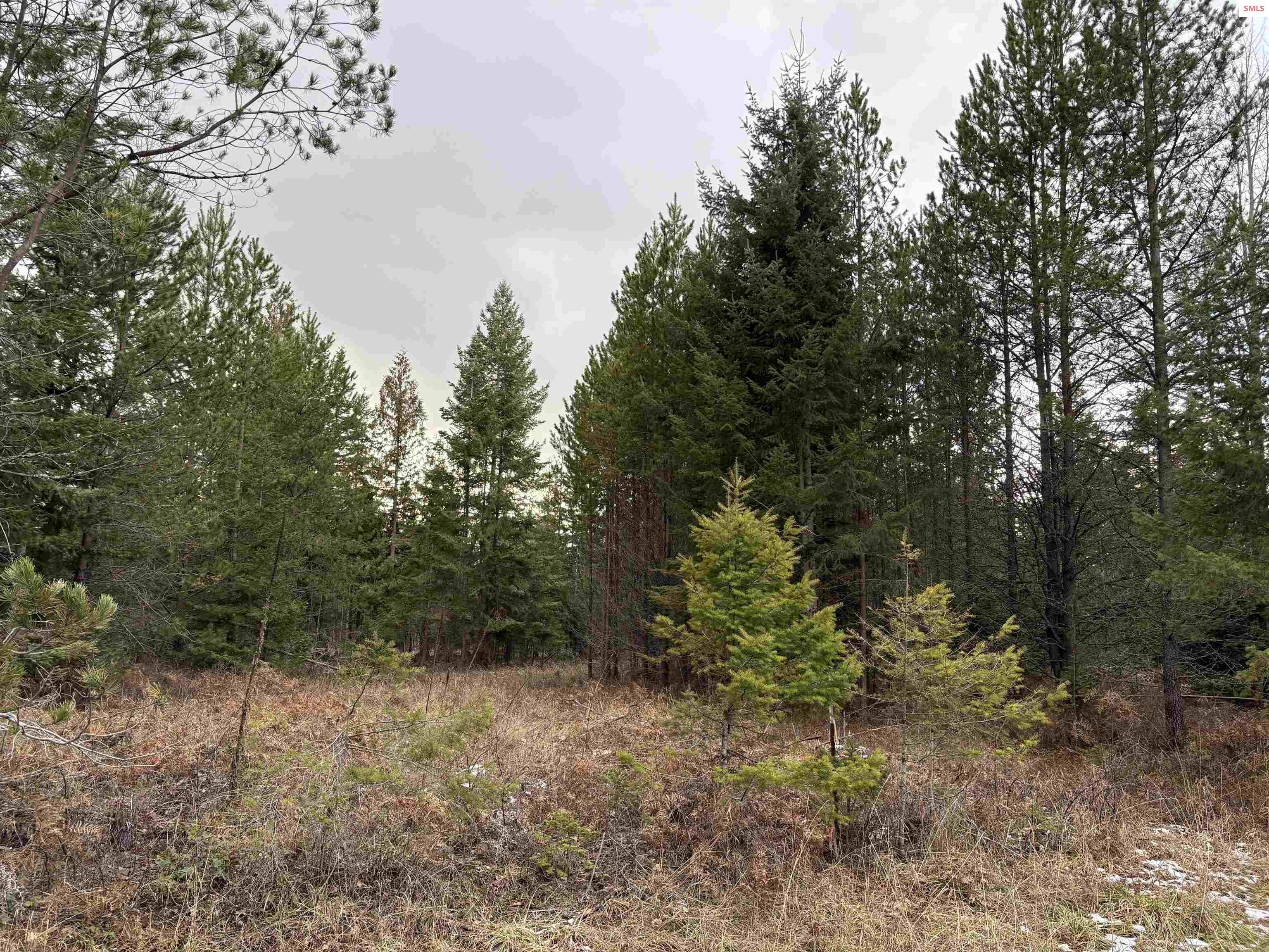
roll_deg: -1.6
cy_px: 476
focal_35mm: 26
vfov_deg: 53.1
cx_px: 634
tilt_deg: +9.4
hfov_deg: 67.3
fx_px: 953
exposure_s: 1/311
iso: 64
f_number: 1.6
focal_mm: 5.96
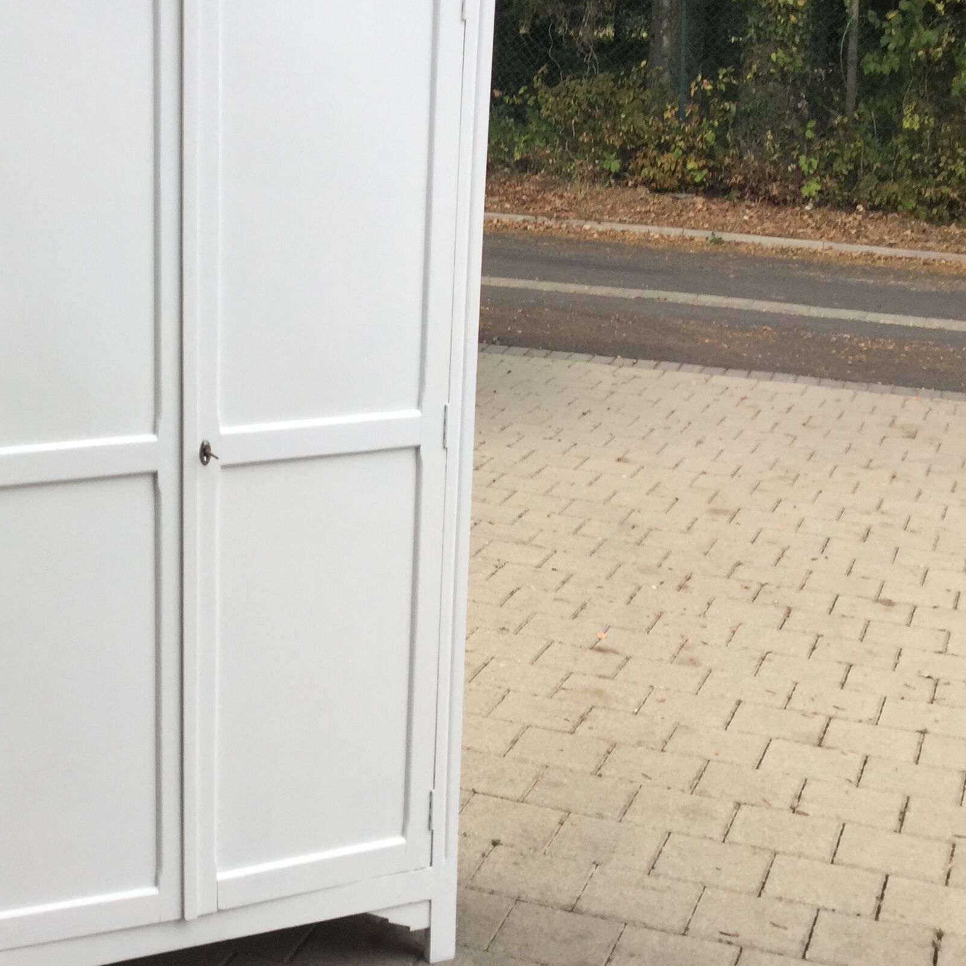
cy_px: 437
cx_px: 149
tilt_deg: -15.5
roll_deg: -1.2
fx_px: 1768
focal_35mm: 56
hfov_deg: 29.6
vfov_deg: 30.5
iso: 25
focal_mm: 3.3
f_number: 2.4
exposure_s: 1/108
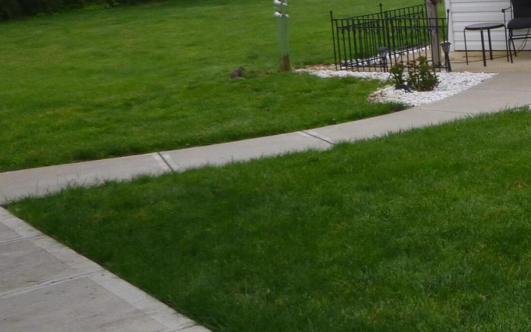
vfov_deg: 17.7
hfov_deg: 24.2
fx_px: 1057
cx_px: 714
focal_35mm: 73
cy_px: 53
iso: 100
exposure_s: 1/80
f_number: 3.9
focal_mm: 4.5
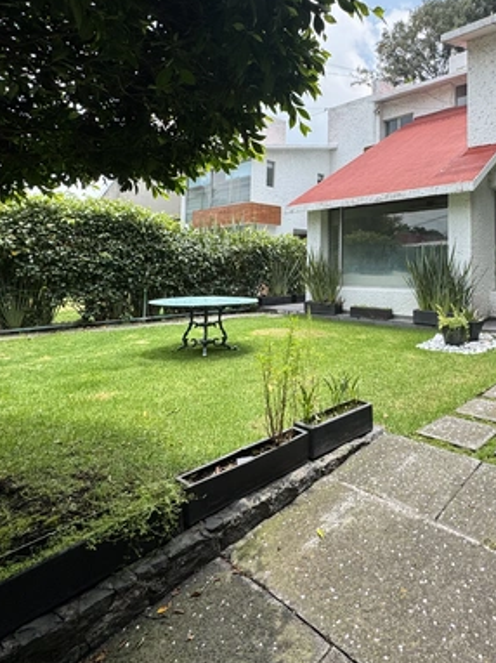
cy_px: 245
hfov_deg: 58.1
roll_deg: +0.3
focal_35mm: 22
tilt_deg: +4.3
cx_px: 368
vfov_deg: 75.0
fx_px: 421
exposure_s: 1/899
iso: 40
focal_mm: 2.22
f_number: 2.2
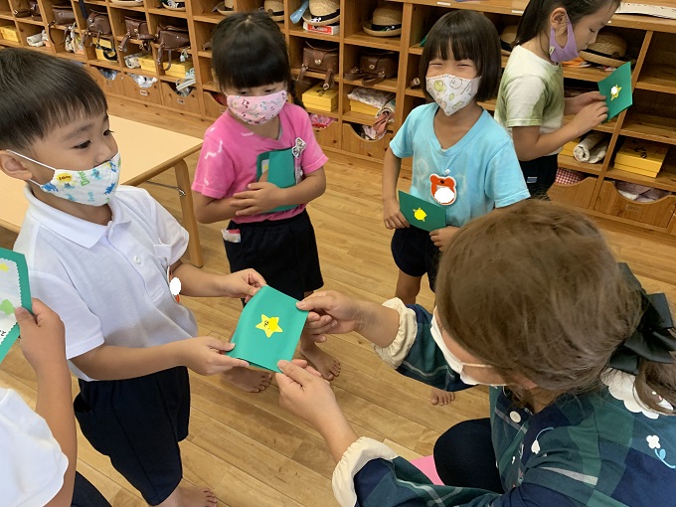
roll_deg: -1.2
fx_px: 508
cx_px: 338
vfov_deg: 53.1
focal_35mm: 26
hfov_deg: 67.3
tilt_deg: -33.1
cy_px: 254
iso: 125
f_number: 1.8
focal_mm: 4.25
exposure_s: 1/60
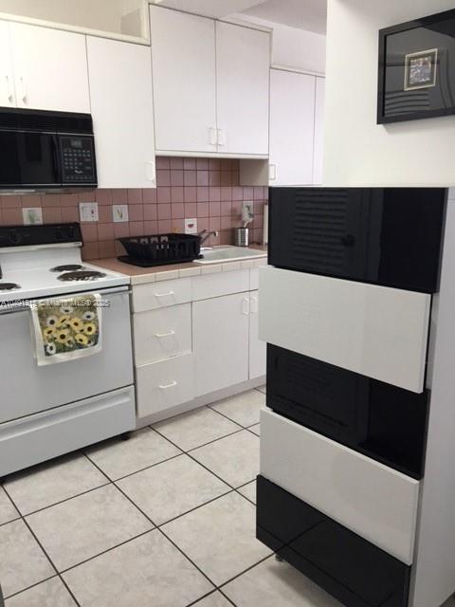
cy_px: 304
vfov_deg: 61.7
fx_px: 508
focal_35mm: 29
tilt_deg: -14.3
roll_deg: +0.6
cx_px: 228
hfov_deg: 48.2
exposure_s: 1/30
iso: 80
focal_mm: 4.15
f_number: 2.2
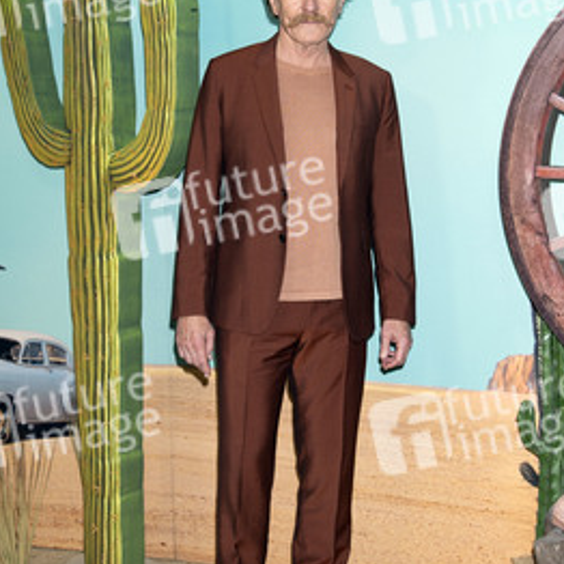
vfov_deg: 30.0
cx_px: 284
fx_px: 1051
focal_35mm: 57
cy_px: 316
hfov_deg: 30.0
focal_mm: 44
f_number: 5.6
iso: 400
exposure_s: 1/200
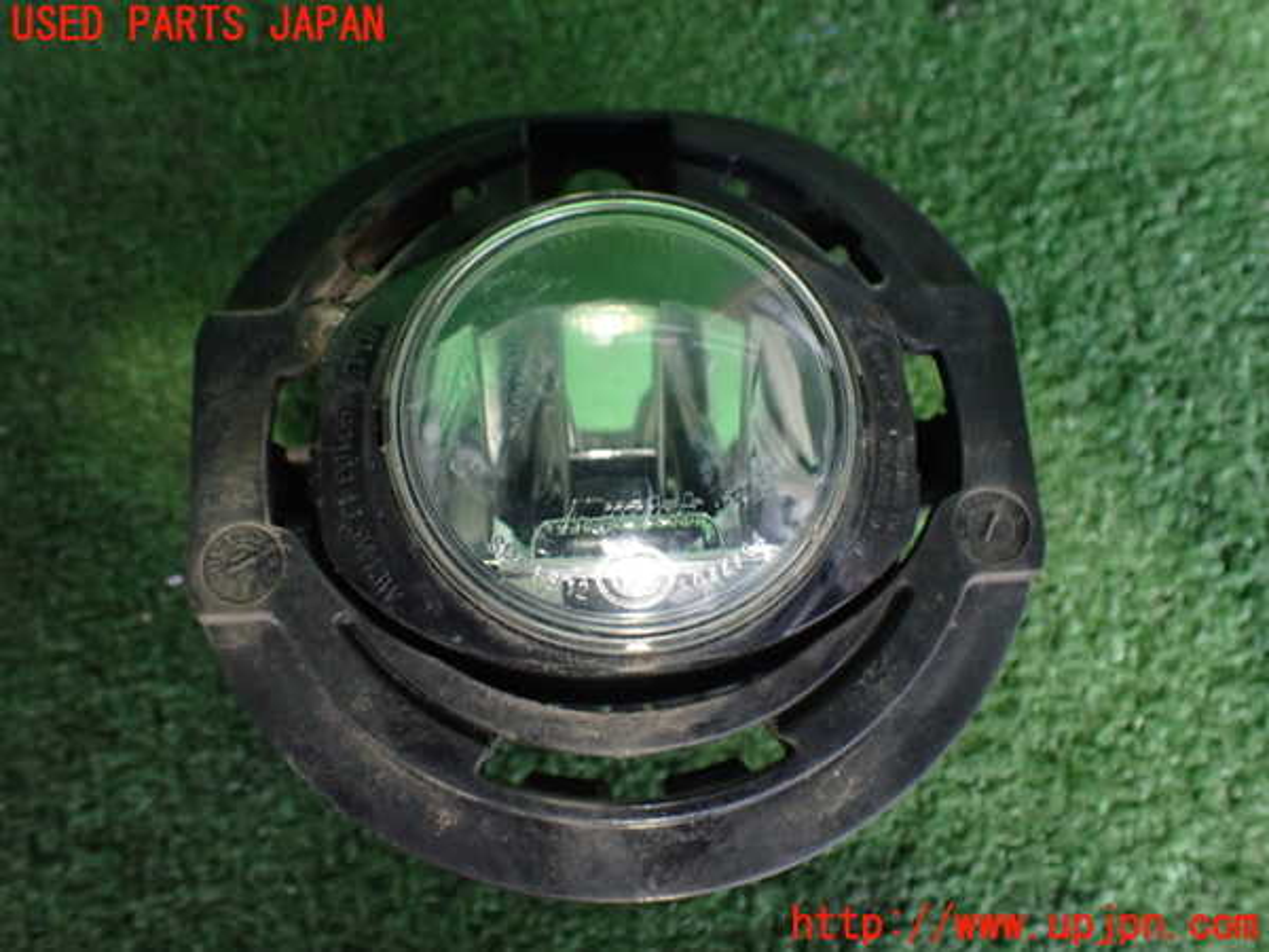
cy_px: 476
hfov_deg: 60.0
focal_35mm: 30
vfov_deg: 46.8
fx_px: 1100
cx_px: 634
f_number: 2.3
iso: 800
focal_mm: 5.4
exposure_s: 1/50
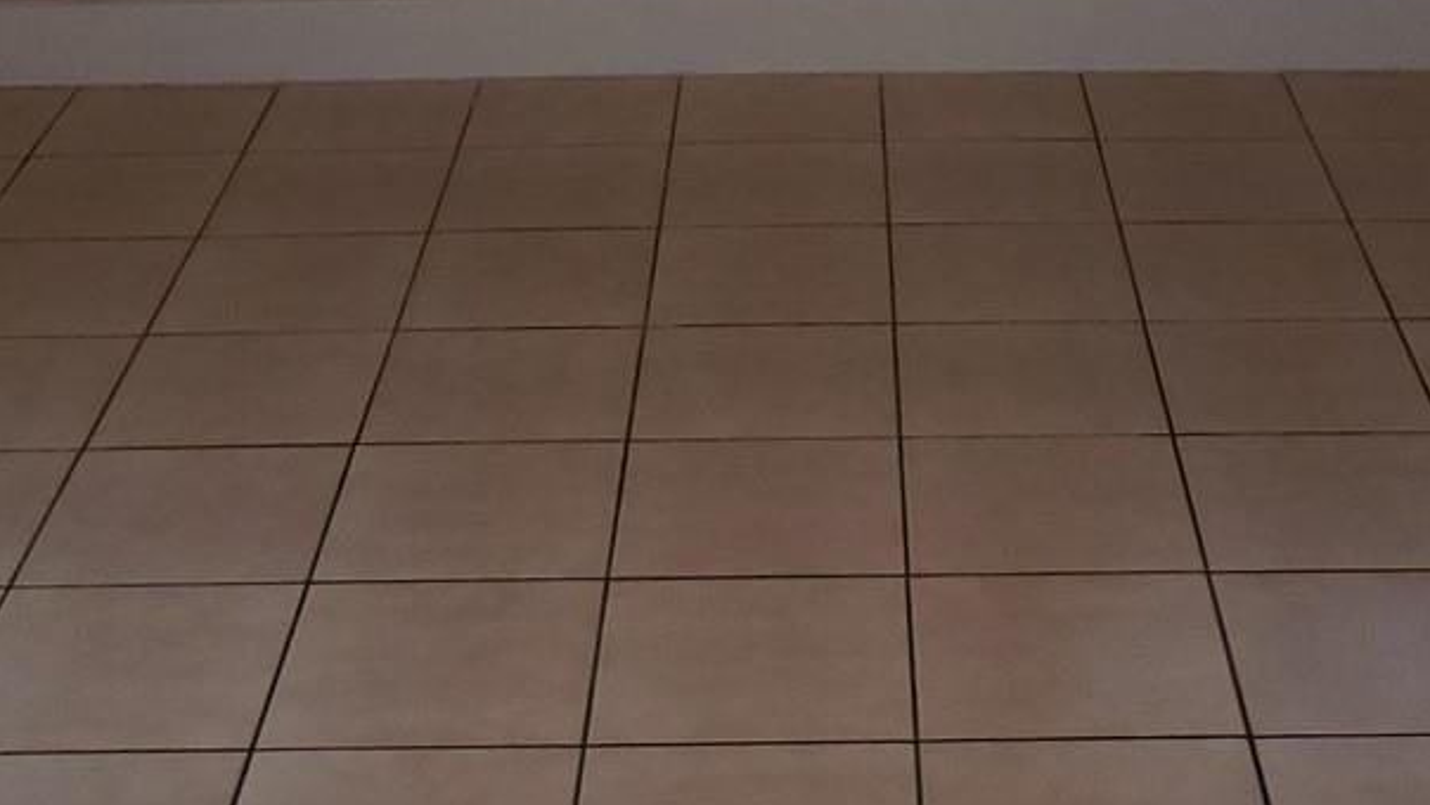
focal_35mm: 75
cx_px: 829
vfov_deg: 14.7
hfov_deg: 28.2
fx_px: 2844
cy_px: -495
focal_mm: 4.3
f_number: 2.4
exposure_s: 1/60
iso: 100
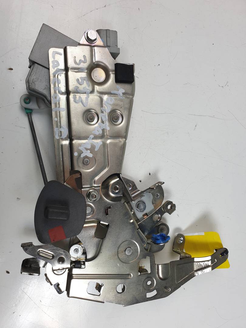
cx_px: 123
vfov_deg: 67.3
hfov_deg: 53.1
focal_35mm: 26
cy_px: 164
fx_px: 246
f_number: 2.4
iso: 50
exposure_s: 1/198
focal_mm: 4.3
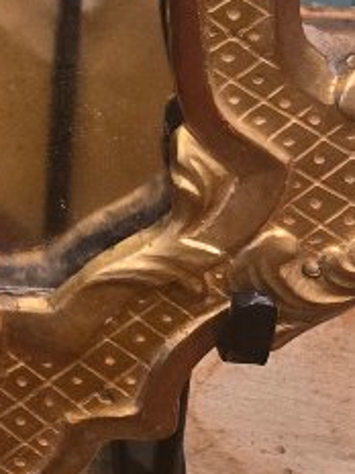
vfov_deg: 14.0
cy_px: -468
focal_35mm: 119
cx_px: -316
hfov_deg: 11.4
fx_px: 1627
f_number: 1.8
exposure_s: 1/100
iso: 250
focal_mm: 5.4
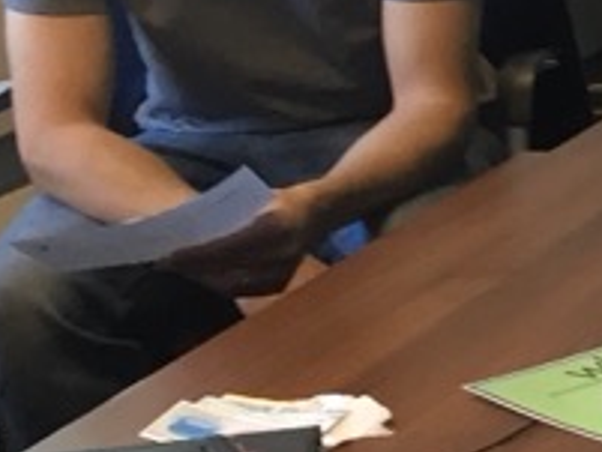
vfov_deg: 8.6
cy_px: 117
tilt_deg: -15.6
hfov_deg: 9.6
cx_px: 1614
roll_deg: -0.4
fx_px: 3010
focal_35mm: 173
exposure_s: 1/33
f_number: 2.2
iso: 100
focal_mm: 4.15
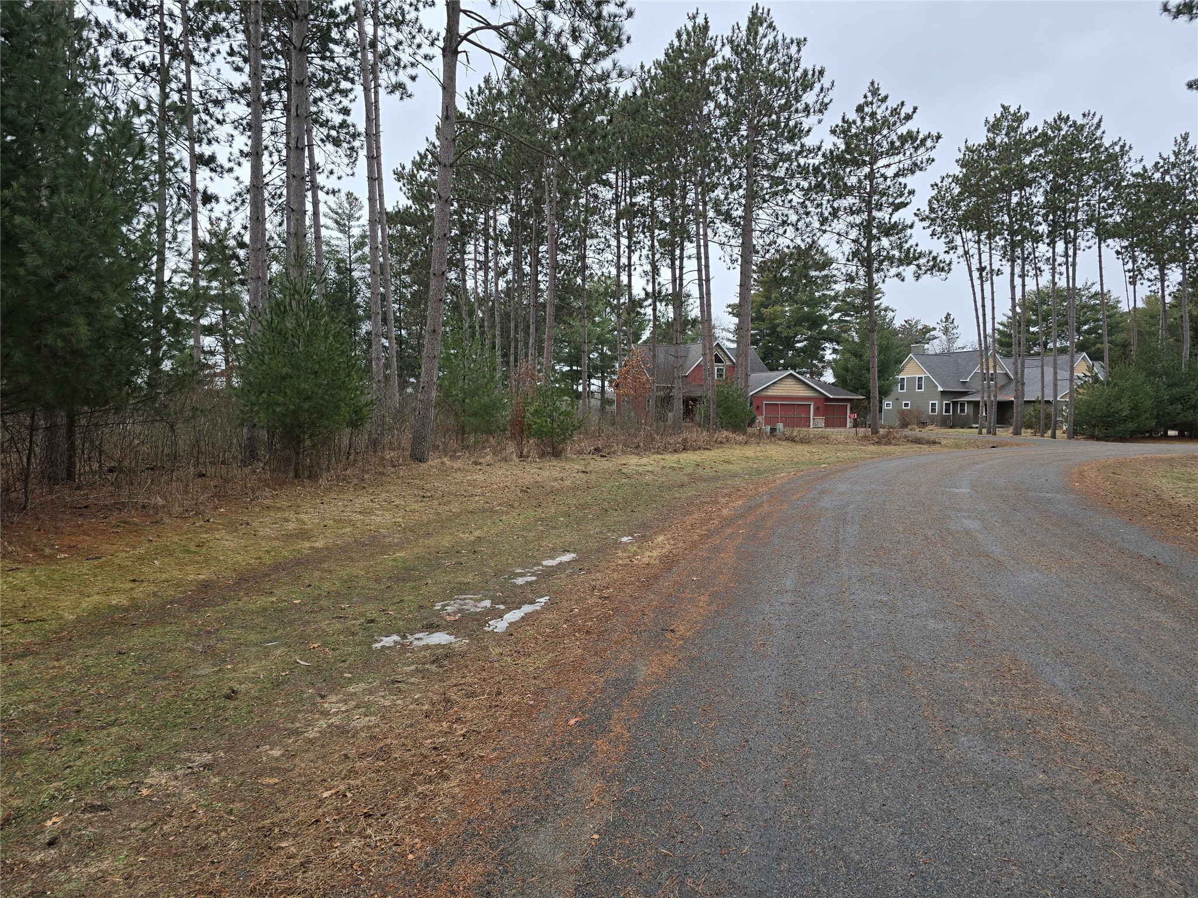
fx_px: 796
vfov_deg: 58.9
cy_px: 449
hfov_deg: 73.9
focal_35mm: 23
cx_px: 599
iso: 20
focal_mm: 6.3
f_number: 1.7
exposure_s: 1/180
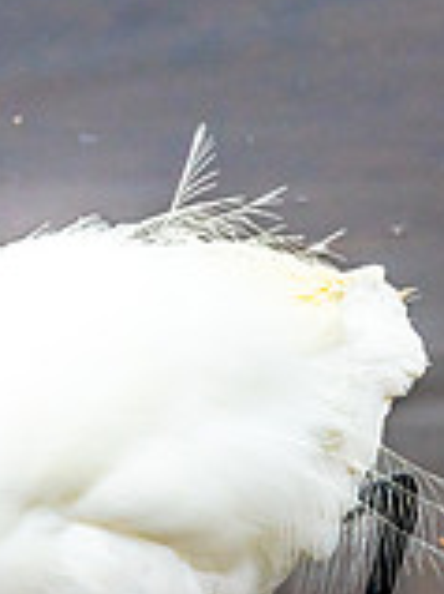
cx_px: -11
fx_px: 23016
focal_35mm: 1344
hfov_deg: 1.1
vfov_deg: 1.5
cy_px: 549
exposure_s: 1/640
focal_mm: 330
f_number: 16
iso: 400
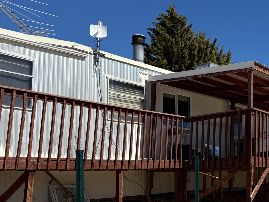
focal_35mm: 50
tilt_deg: +5.9
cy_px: 130
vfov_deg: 29.0
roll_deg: +1.2
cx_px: 246
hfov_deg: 35.7
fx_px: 389
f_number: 1.78
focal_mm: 6.76
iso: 80
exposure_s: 1/6173
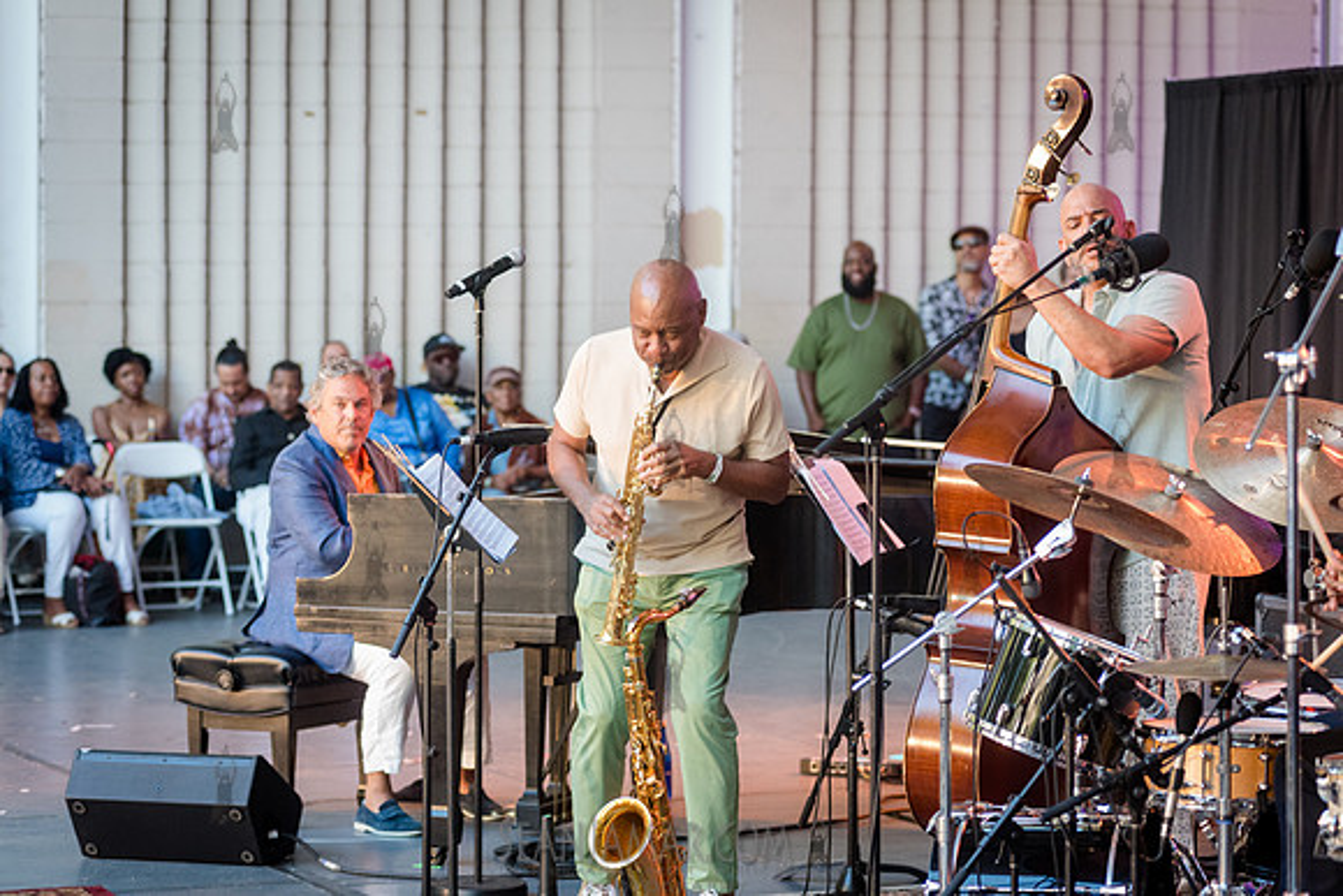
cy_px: 448
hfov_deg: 19.5
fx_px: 3918
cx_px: 672
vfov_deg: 13.0
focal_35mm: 105
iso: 3200
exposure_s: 1/400
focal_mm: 105
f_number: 4
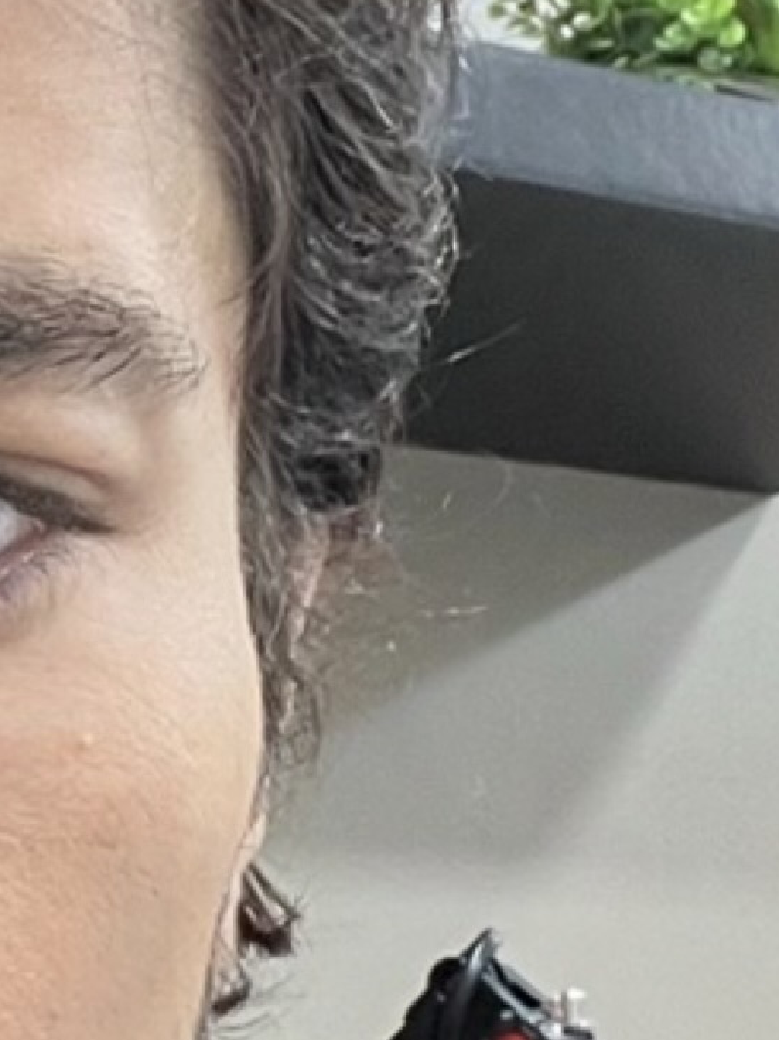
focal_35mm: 126
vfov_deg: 15.6
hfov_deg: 11.3
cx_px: -358
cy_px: 699
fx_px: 3782
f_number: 2.2
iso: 400
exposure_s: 1/30
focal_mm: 2.71
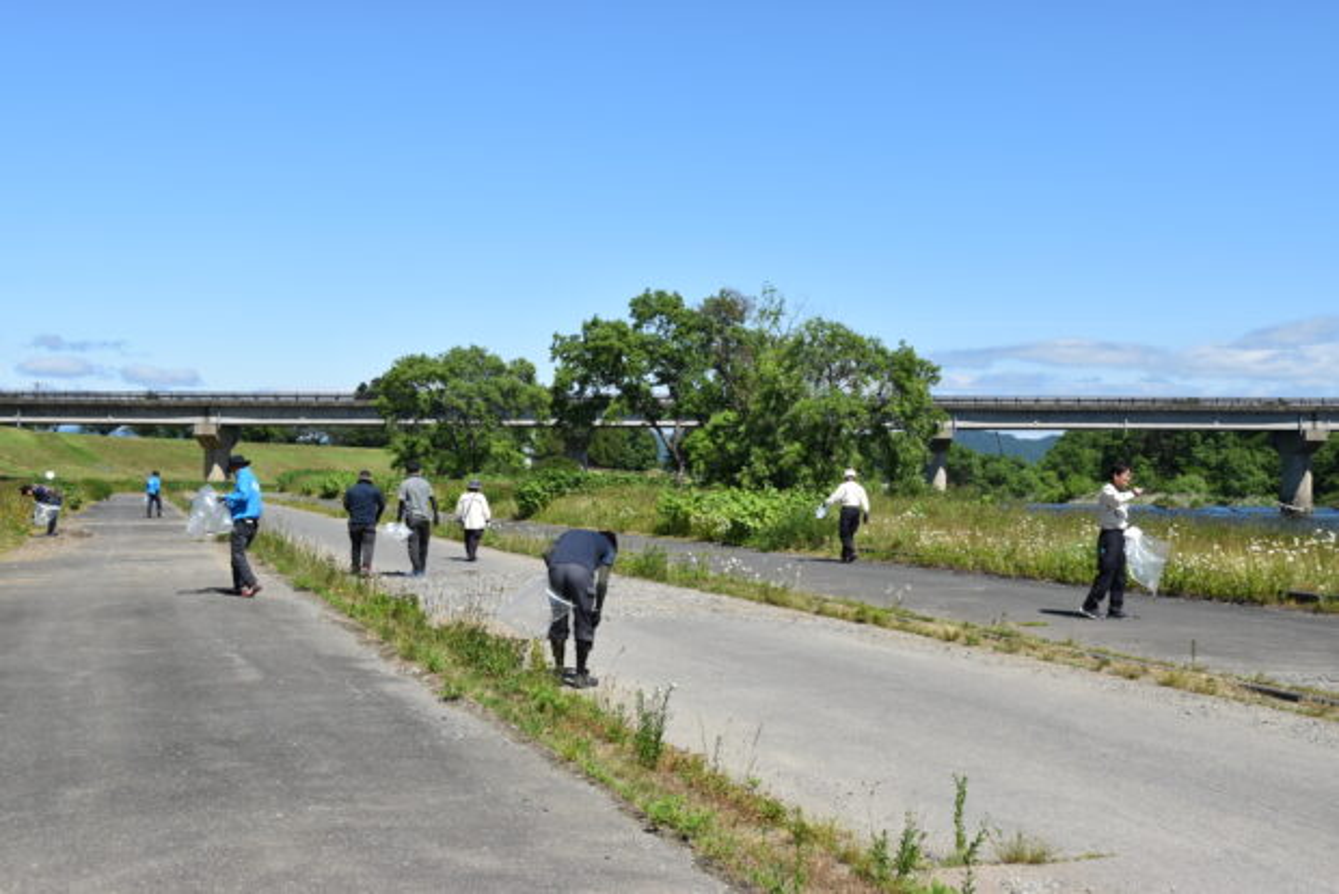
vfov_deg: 30.9
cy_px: 447
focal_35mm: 44
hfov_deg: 44.9
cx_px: 670
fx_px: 1619
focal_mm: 29
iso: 200
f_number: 10
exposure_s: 1/400
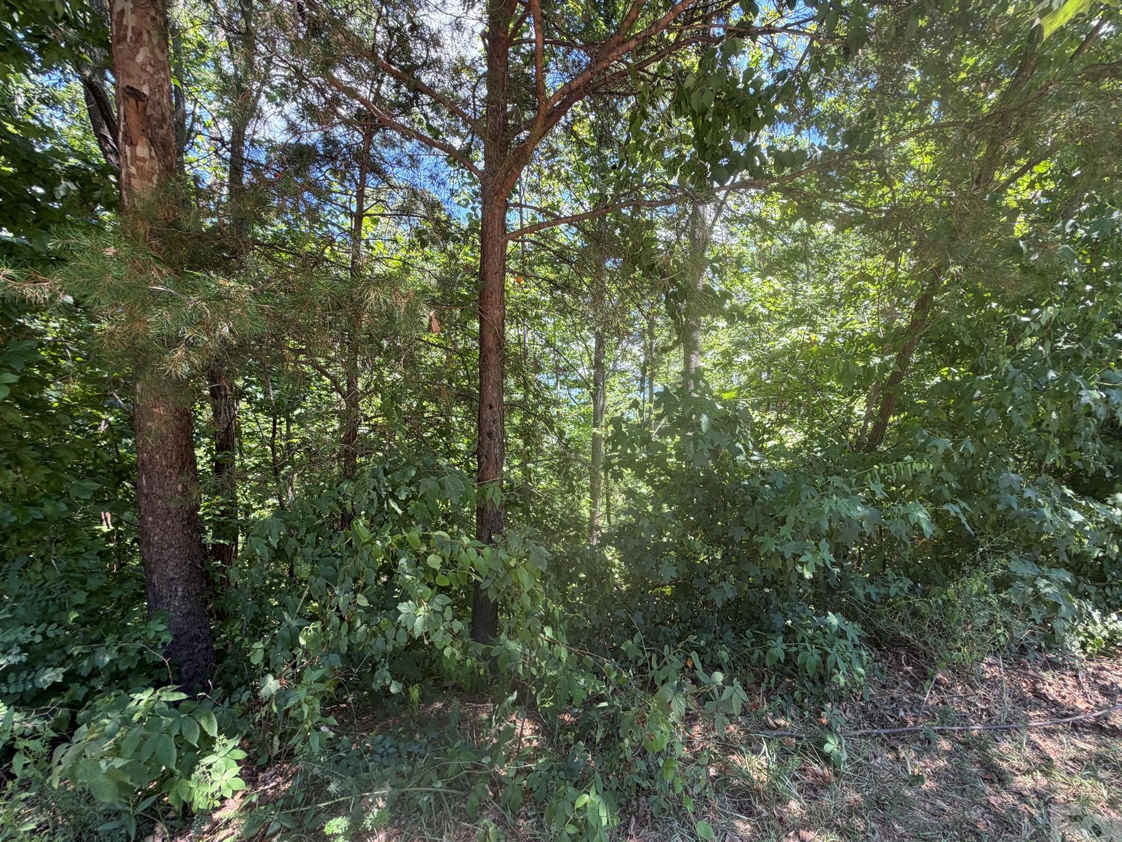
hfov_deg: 94.3
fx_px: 519
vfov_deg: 78.0
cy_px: 446
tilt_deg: -4.7
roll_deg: +2.2
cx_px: 609
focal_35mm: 16
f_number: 2.2
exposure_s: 1/121
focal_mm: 2.22
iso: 50
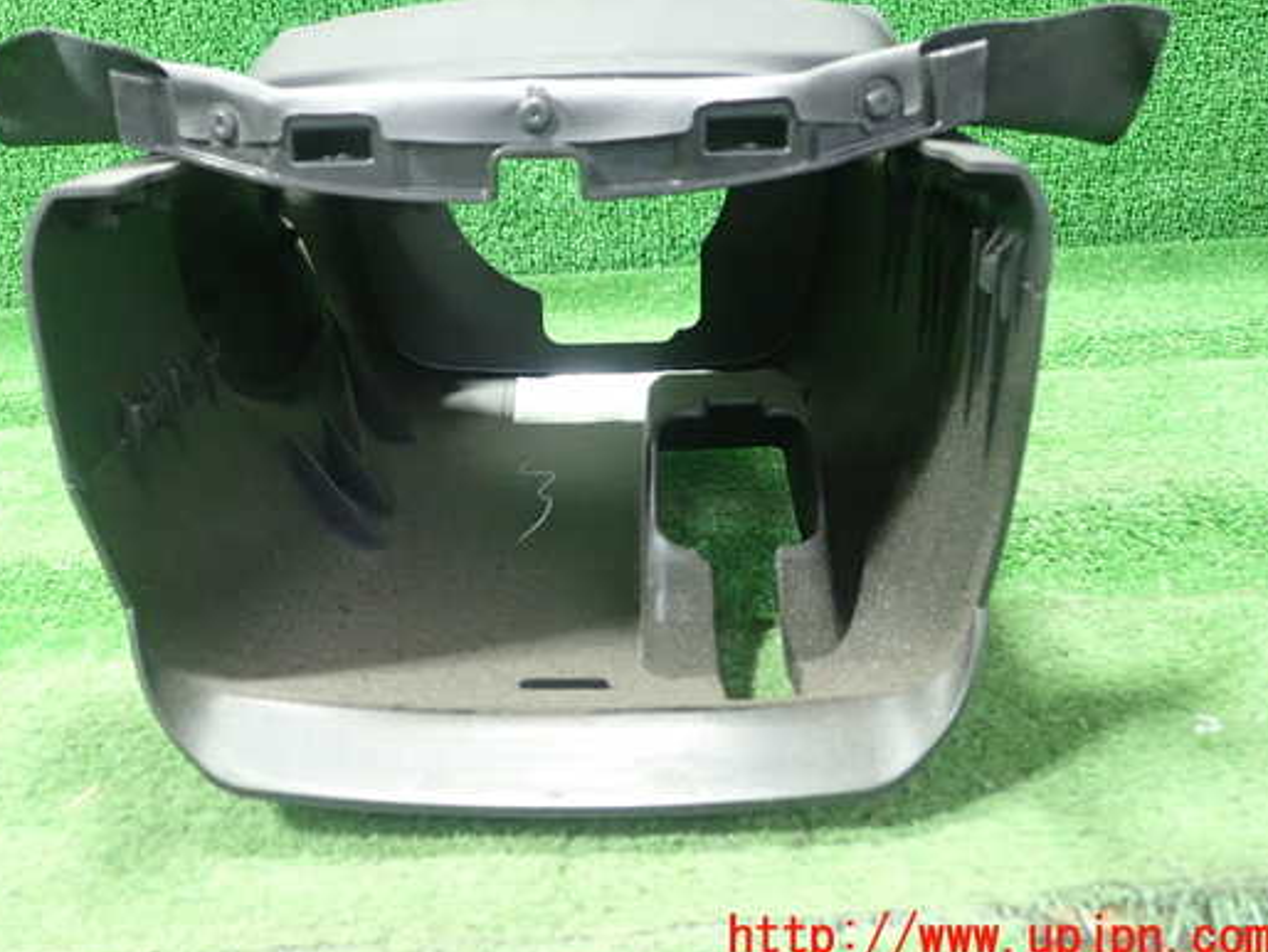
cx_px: 545
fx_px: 1283
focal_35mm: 35
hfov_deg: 52.4
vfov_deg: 40.7
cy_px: 414
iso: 800
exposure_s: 1/40
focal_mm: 5.5
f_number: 2.3
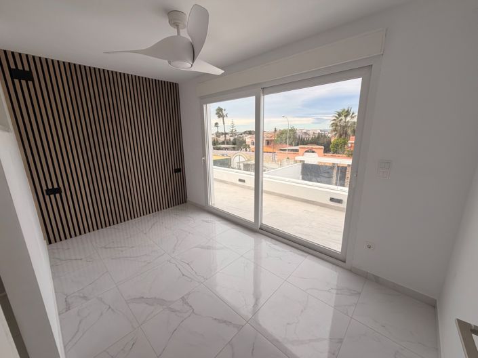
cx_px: 239
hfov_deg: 102.1
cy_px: 179
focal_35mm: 14
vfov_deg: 85.6
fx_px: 193
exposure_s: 1/502
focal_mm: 2.22
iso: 40
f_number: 2.2
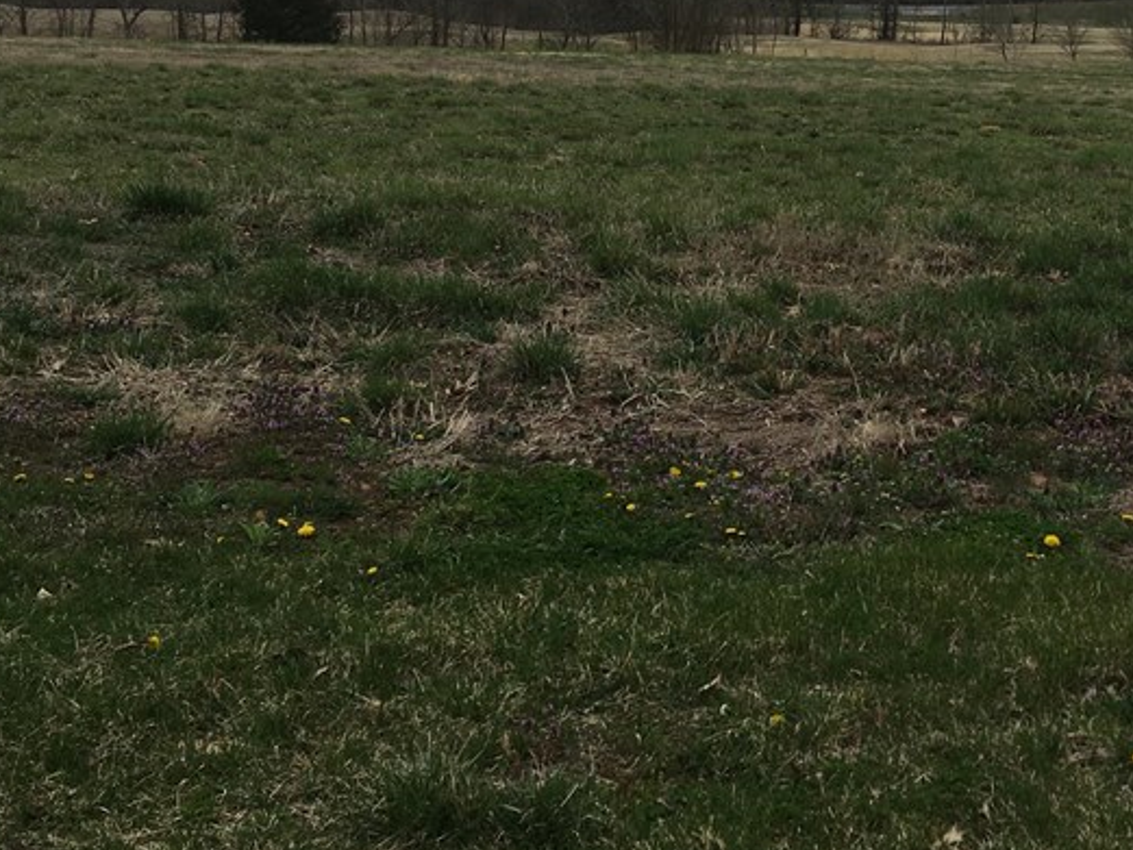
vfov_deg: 25.3
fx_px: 1866
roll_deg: -1.8
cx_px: 842
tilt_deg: -5.1
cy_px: 178
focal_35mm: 57
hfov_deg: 33.2
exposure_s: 1/1166
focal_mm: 4.15
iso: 25
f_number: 2.2
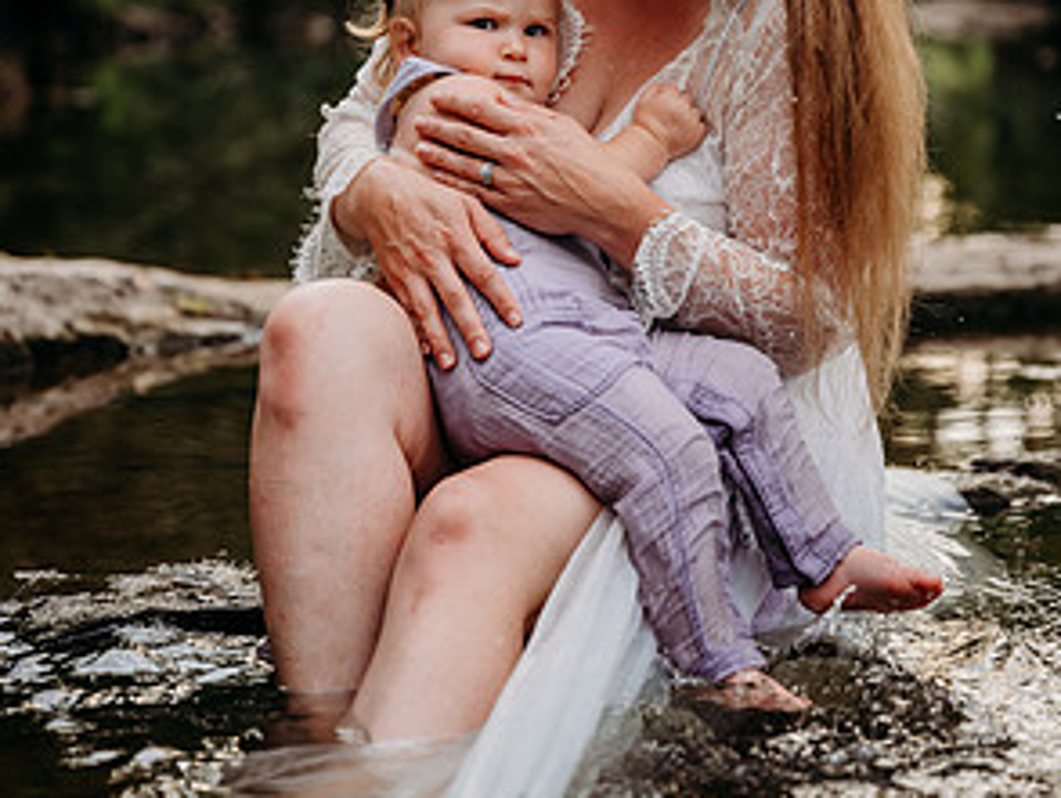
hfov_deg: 19.1
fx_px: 3160
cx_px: 523
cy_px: 213
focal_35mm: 103
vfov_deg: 14.3
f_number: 3.2
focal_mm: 70
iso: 500
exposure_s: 1/1600
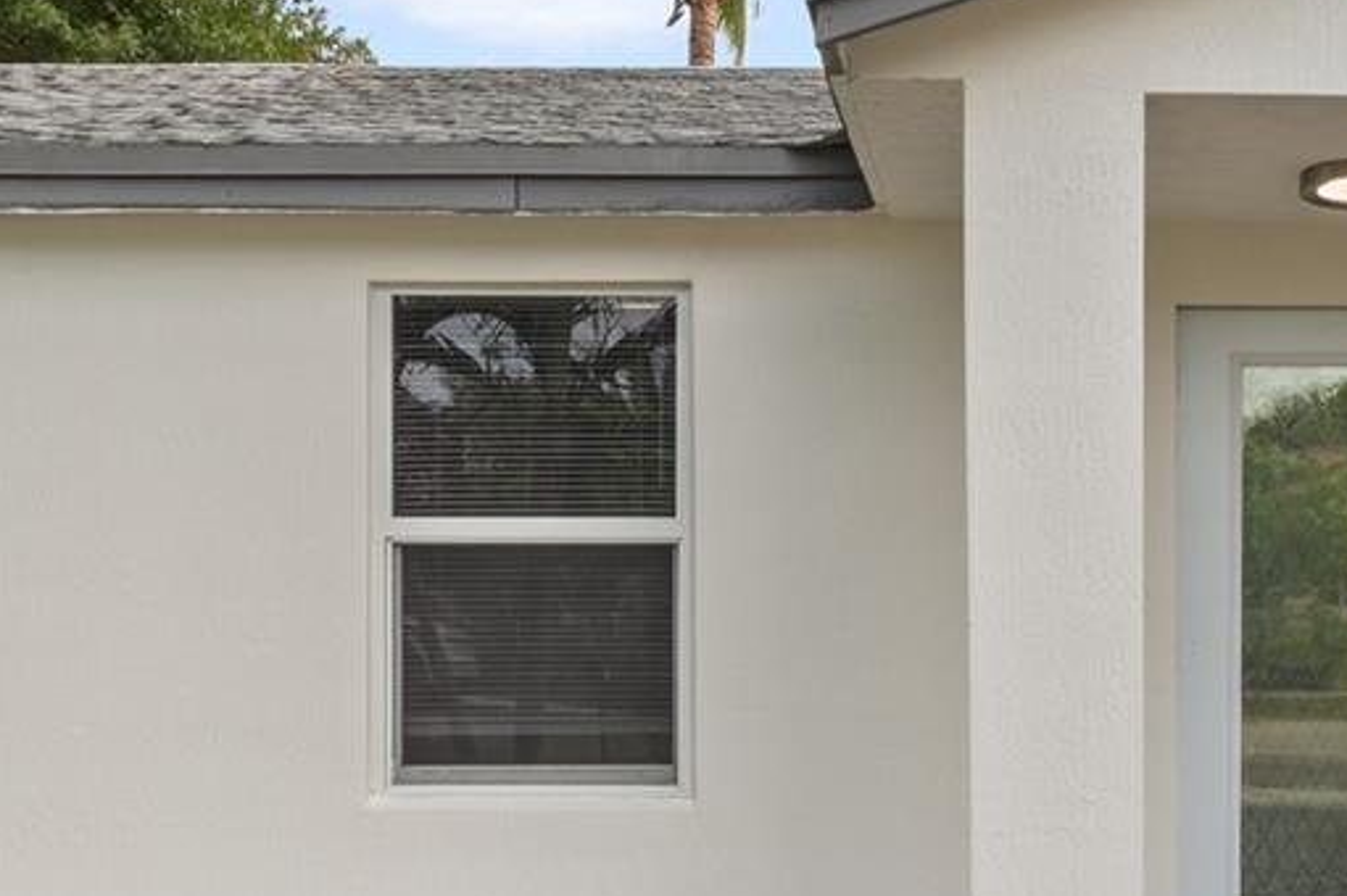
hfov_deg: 40.2
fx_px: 1757
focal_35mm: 47
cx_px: 1086
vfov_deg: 28.6
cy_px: 482
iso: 100
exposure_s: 1/13
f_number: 16
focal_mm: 10
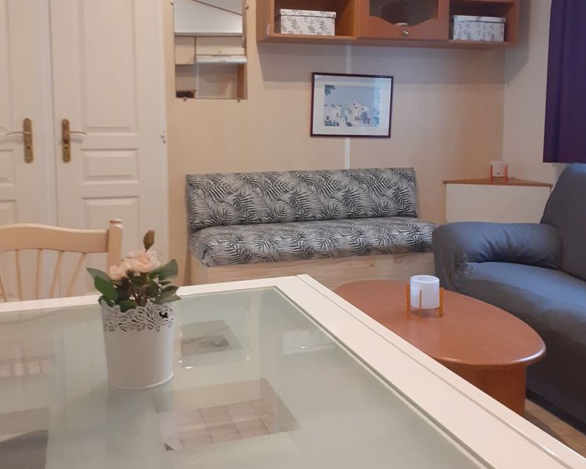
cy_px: 182
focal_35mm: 36
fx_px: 624
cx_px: 294
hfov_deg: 50.3
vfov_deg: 40.9
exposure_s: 1/25
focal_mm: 3.6
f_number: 1.9
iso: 200
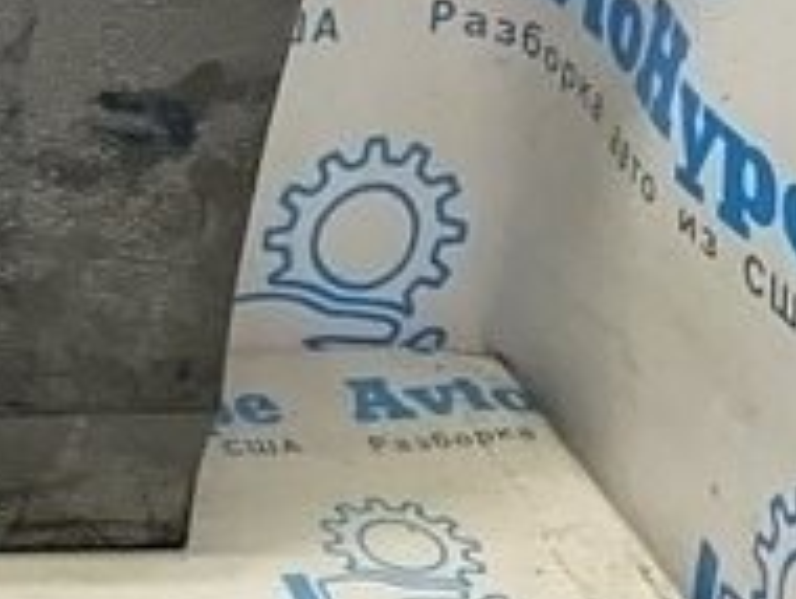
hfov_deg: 12.6
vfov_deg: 9.7
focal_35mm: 140
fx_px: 3223
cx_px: -704
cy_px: -712
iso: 50
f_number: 1.8
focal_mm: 4.25
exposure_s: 1/100
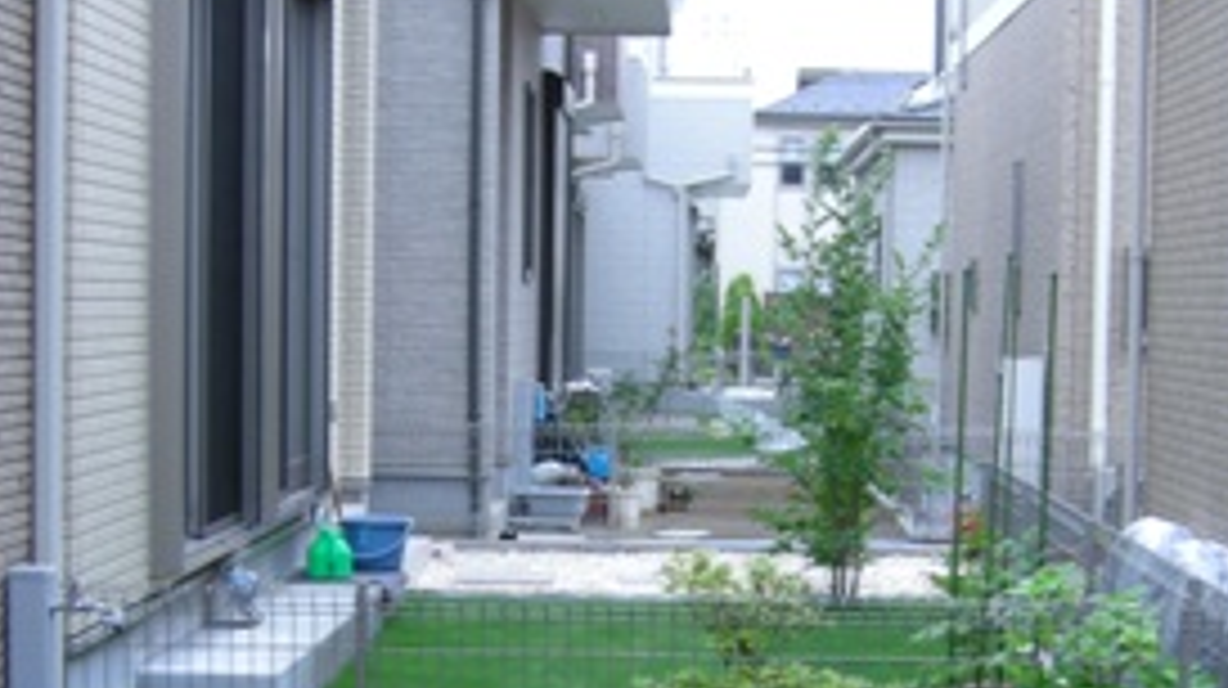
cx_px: 643
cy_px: 585
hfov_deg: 23.2
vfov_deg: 13.0
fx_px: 2993
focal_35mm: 92
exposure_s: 1/61
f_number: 2.7
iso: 73
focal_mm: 7.5
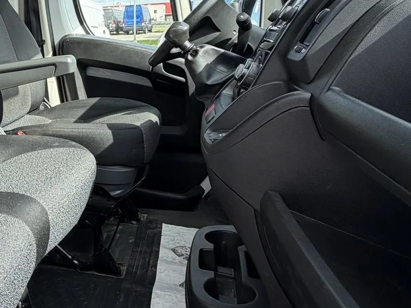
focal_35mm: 36
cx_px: 5
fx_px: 428
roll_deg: +2.3
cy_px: 69
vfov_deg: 38.4
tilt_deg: -6.2
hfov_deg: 44.2
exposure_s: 1/213
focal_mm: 2.22
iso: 40
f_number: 2.2
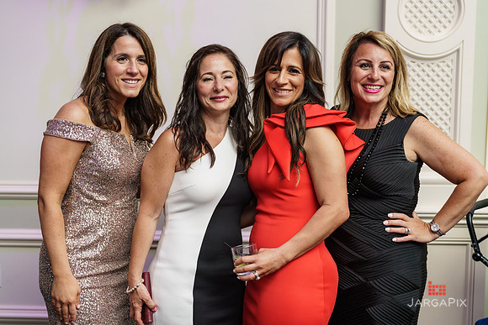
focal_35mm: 50
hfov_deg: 39.6
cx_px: 244
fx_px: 678
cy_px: 162
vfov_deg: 27.0
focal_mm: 50
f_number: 2.5
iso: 1000
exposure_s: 1/250
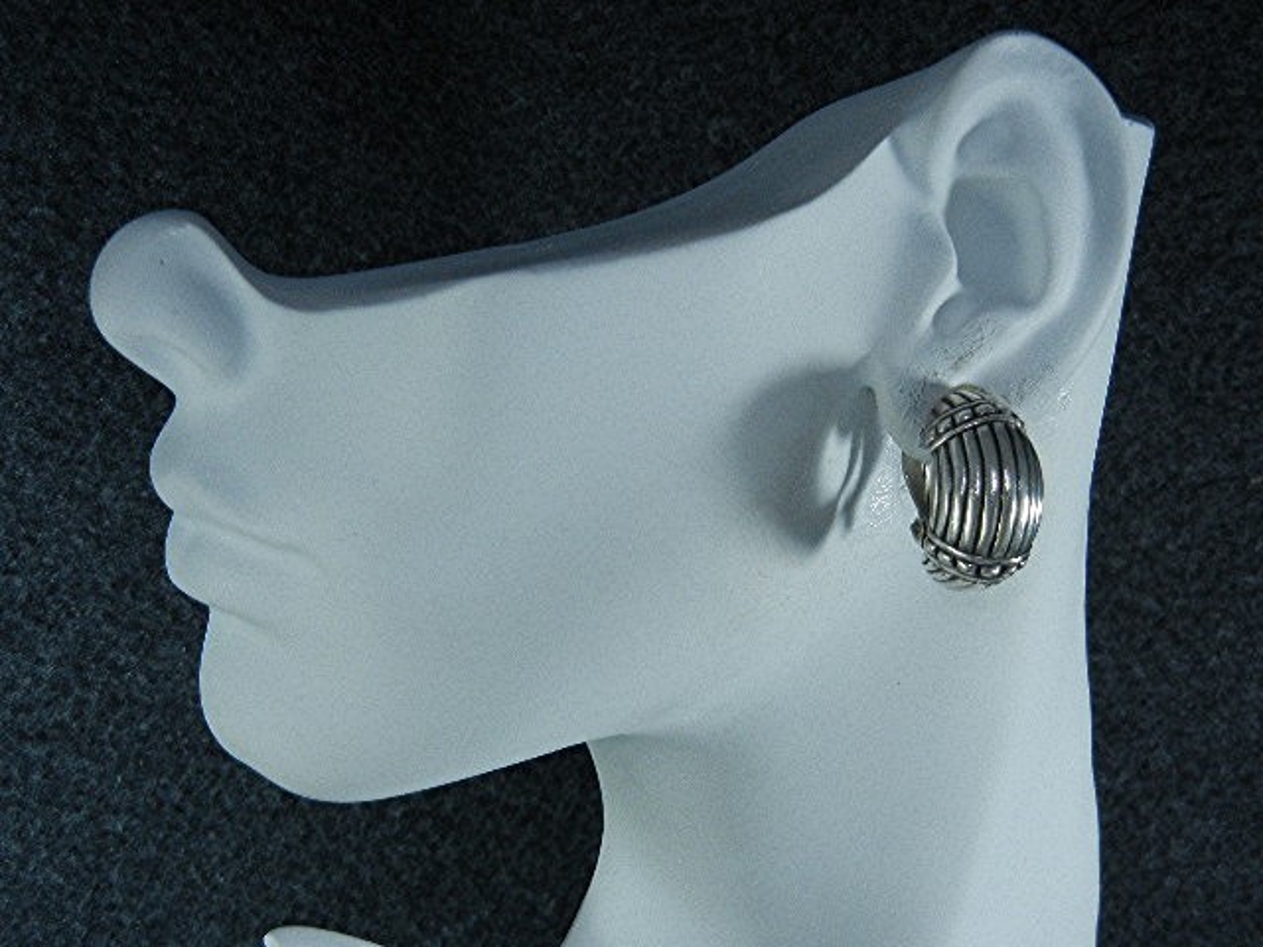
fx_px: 2153
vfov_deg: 24.8
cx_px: 632
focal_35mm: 59
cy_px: 474
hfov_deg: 32.7
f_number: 4
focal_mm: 10.6
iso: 200
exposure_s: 1/34.1
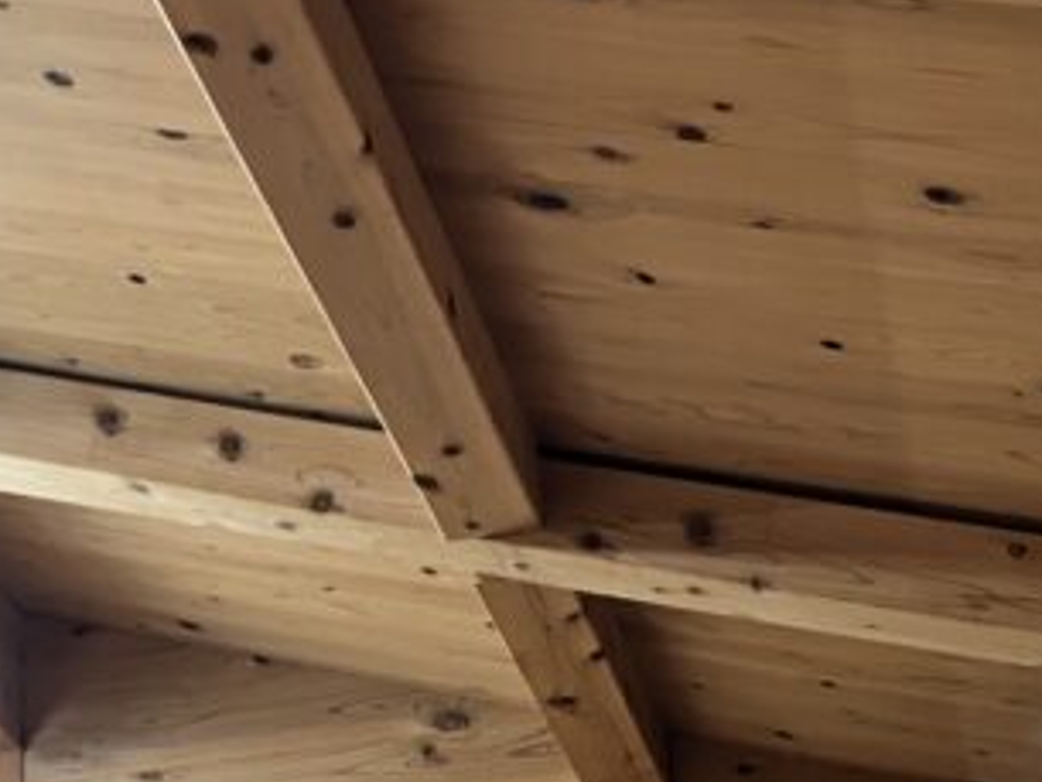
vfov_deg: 15.5
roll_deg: +2.2
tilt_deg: +22.9
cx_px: 519
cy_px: 724
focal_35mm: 94
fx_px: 2831
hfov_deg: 20.9
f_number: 1.8
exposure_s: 1/60
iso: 125
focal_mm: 3.99
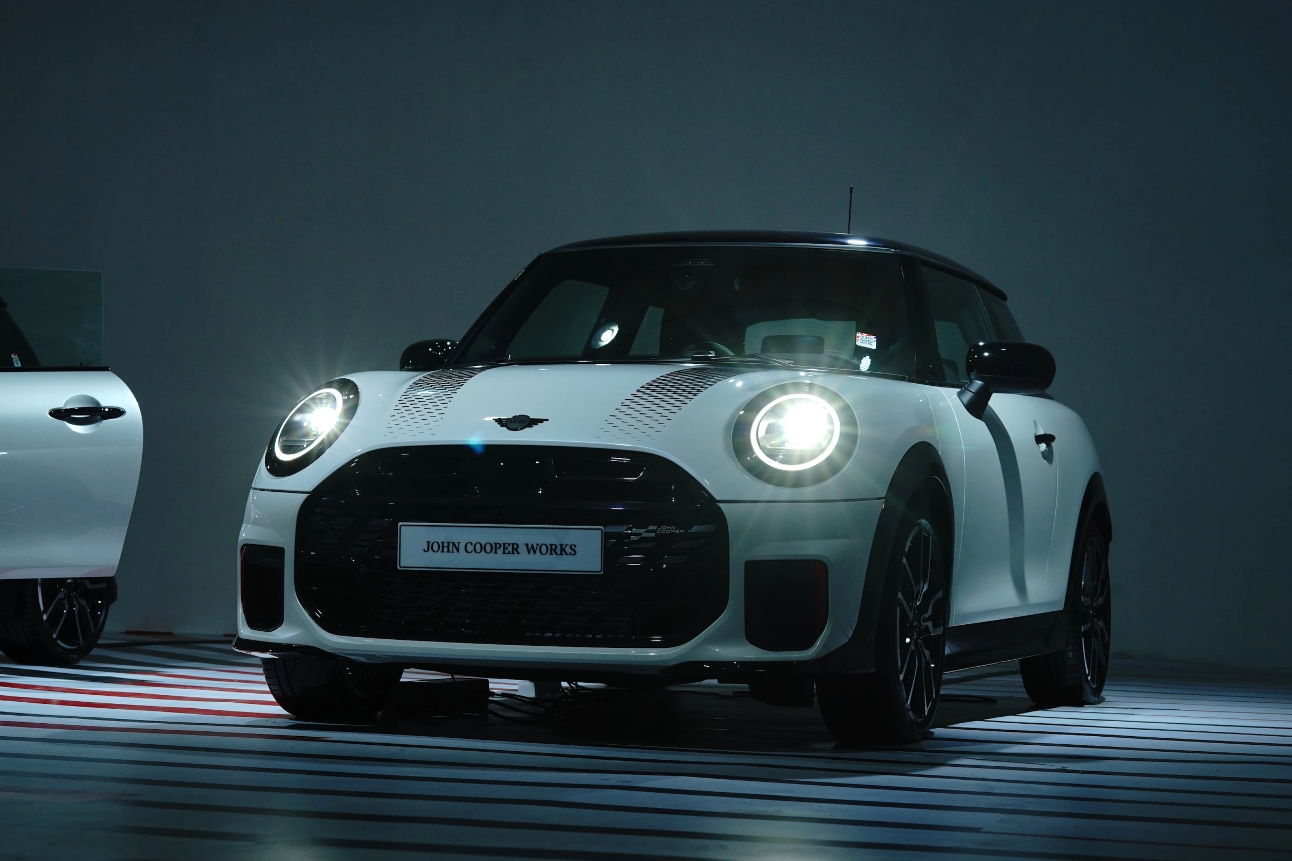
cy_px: 430
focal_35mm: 81
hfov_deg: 25.1
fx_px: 2907
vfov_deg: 16.9
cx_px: 646
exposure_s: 1/320
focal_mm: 81
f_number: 8
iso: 1000
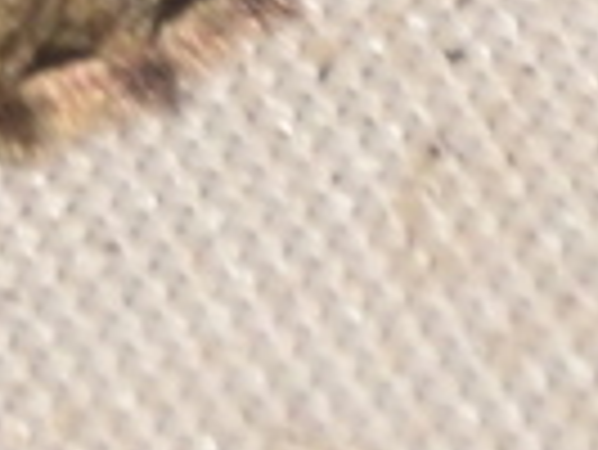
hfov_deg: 1.4
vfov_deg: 1.0
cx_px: -832
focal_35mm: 1458
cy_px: -518
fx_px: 25210
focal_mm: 140
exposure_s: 1/60
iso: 100
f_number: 13
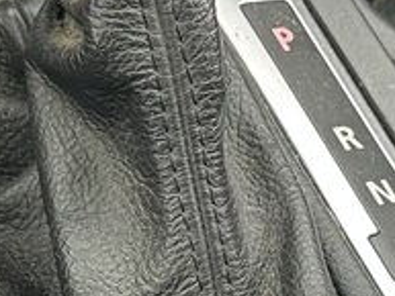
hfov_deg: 11.0
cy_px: 329
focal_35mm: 179
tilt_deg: -58.6
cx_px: 383
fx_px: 2044
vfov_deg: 8.2
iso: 80
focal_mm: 6.86
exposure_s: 1/121
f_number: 1.78
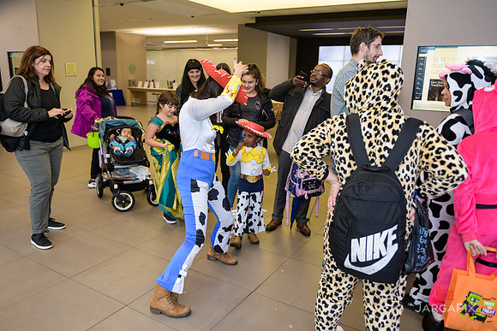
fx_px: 373
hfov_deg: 67.4
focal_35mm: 27
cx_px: 248
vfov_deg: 48.0
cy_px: 166
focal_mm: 27
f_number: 3.2
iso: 800
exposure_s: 1/125
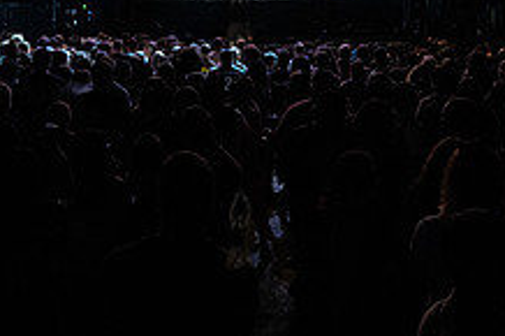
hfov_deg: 30.5
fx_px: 925
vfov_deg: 20.0
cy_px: 3
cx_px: 239
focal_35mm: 66
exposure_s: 1/400
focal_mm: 24
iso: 6400
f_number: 4
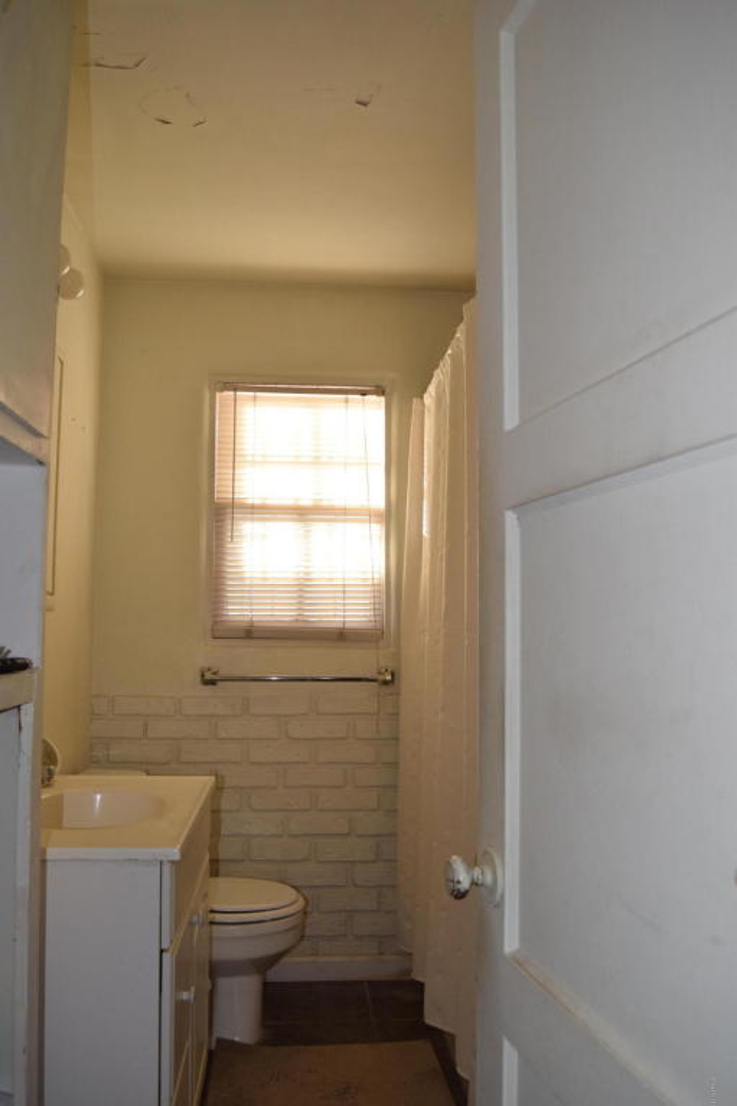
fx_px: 922
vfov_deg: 61.9
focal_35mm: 30
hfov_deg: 43.6
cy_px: 553
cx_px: 368
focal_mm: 20
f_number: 5.6
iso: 800
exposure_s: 1/125
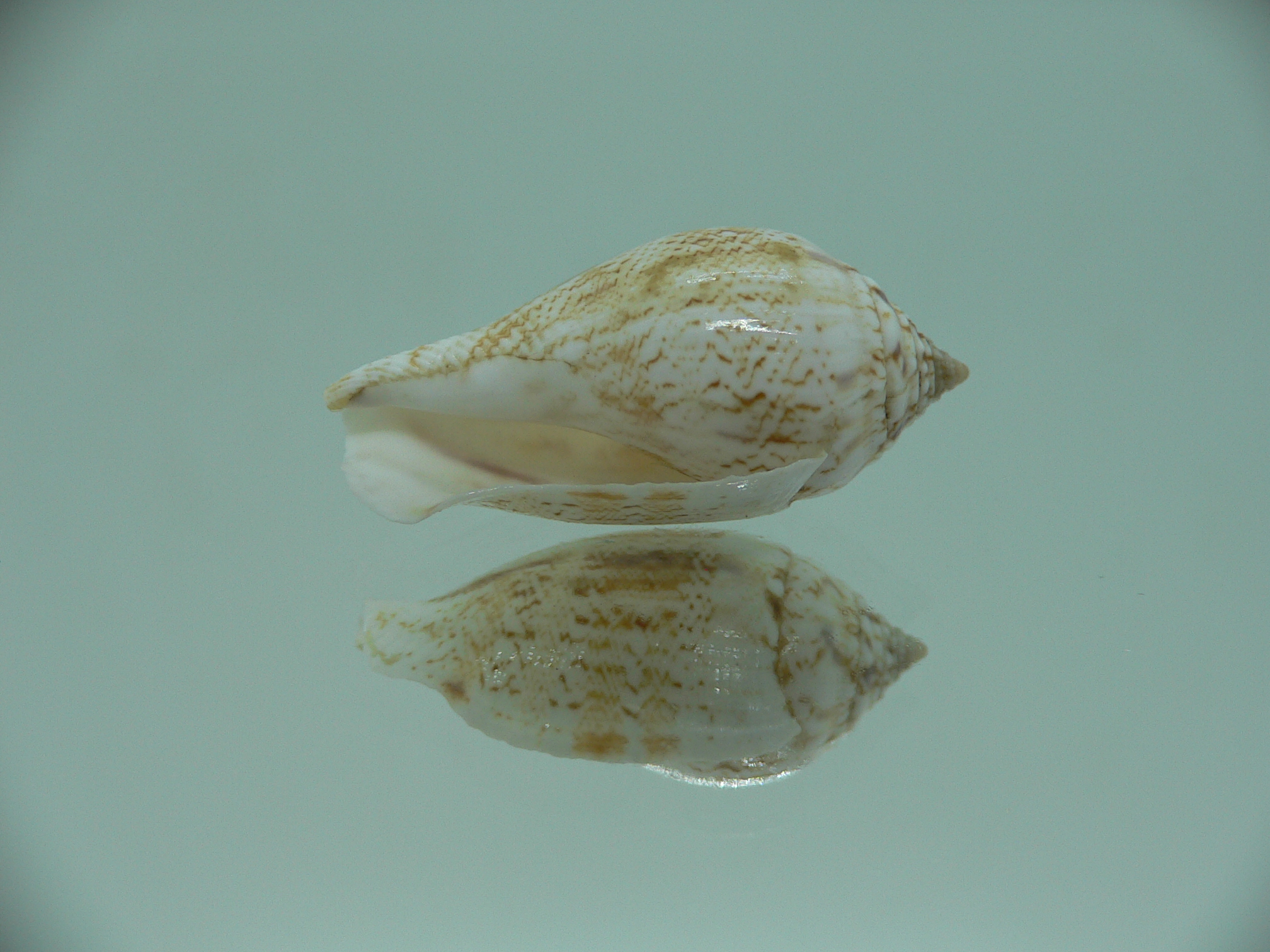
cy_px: 476
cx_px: 635
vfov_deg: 40.7
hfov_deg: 52.6
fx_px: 1284
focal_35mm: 35
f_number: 2.8
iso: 80
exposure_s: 1/80
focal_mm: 4.6
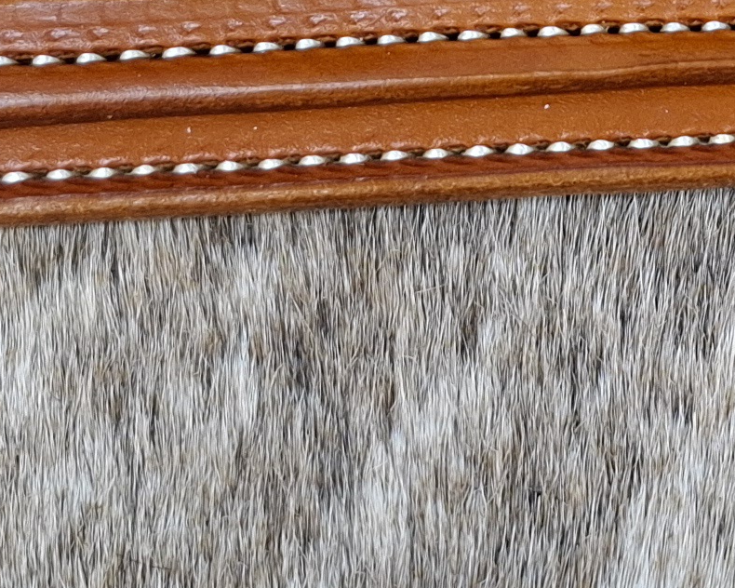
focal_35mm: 116
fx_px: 2523
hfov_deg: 16.0
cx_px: 842
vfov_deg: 12.9
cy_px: -175
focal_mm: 5.54
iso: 200
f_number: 1.8
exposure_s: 1/60.2
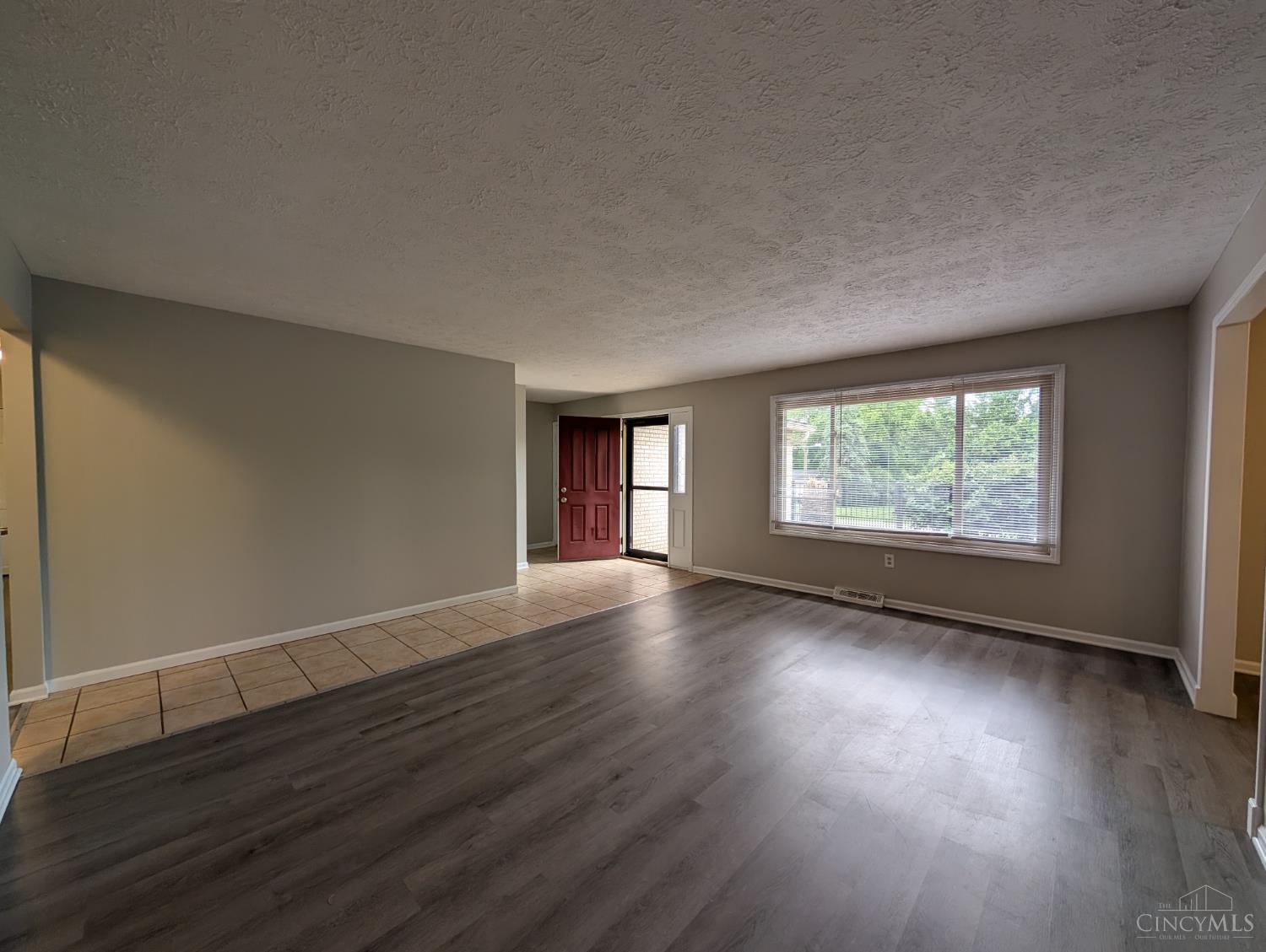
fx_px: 439
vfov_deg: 94.6
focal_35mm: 12
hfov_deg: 110.5
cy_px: 476
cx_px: 633
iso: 49
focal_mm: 2.02
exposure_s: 1/51.8
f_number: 1.7
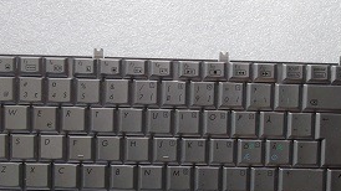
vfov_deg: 22.0
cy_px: 145
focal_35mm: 54
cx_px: 164
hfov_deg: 38.5
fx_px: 488
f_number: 6.3
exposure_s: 1/40
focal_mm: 6.1
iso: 400
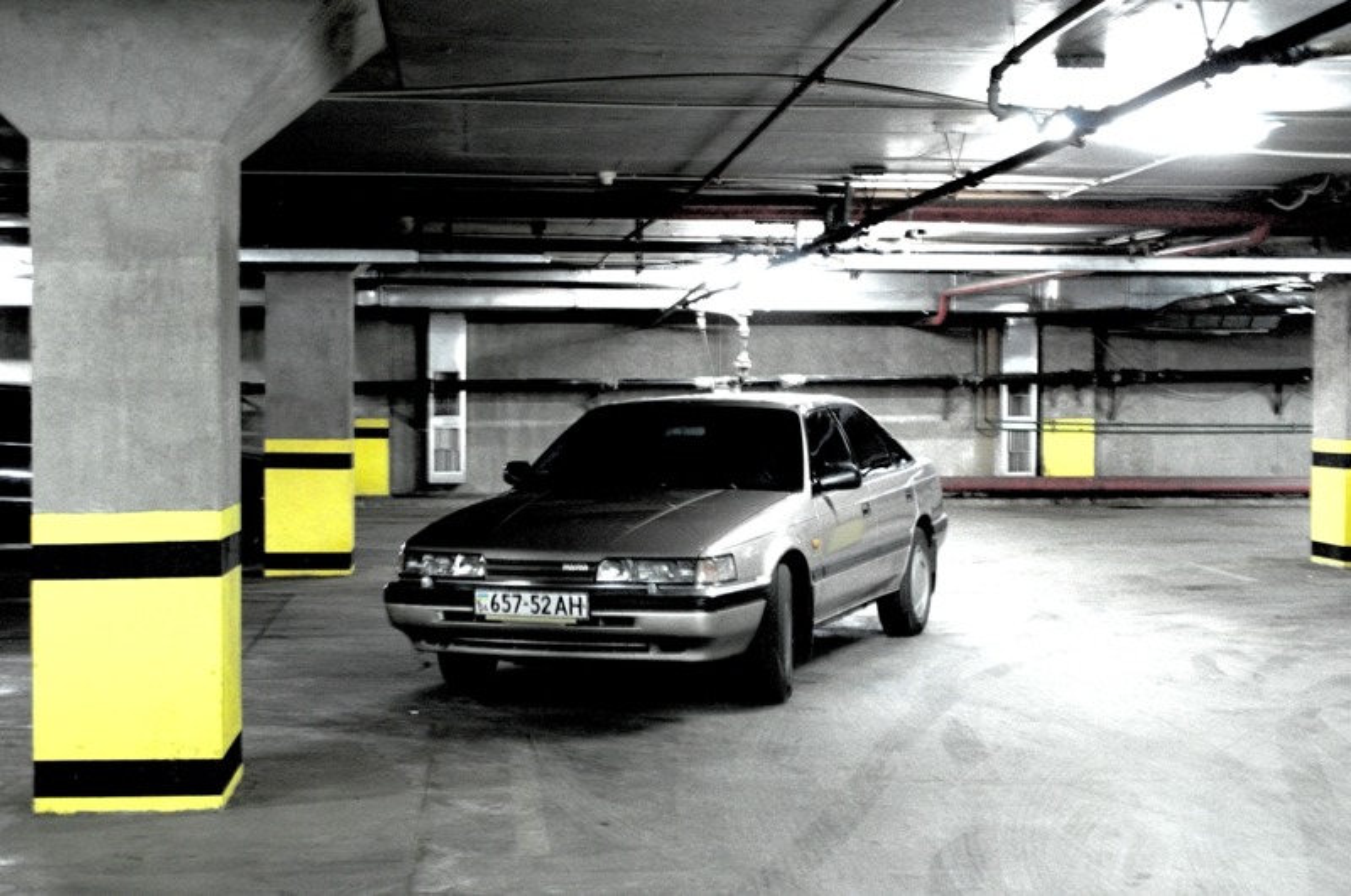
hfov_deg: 37.9
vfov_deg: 25.7
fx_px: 1967
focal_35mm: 52
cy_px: 448
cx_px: 676
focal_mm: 35
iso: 500
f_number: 6.3
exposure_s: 1/2.5
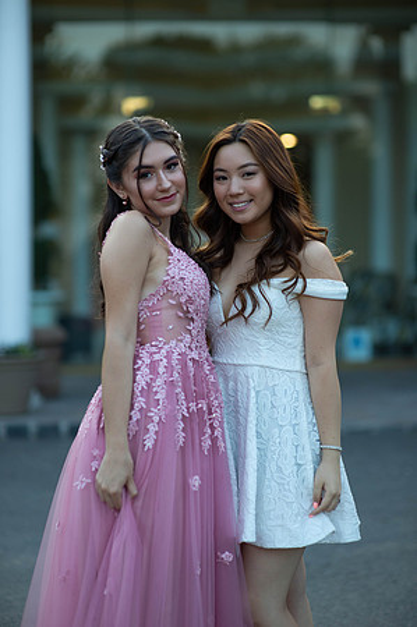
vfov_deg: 23.9
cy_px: 314
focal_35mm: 85
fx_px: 1480
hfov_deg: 16.0
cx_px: 208
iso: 250
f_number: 2
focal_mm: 85
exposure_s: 1/1000
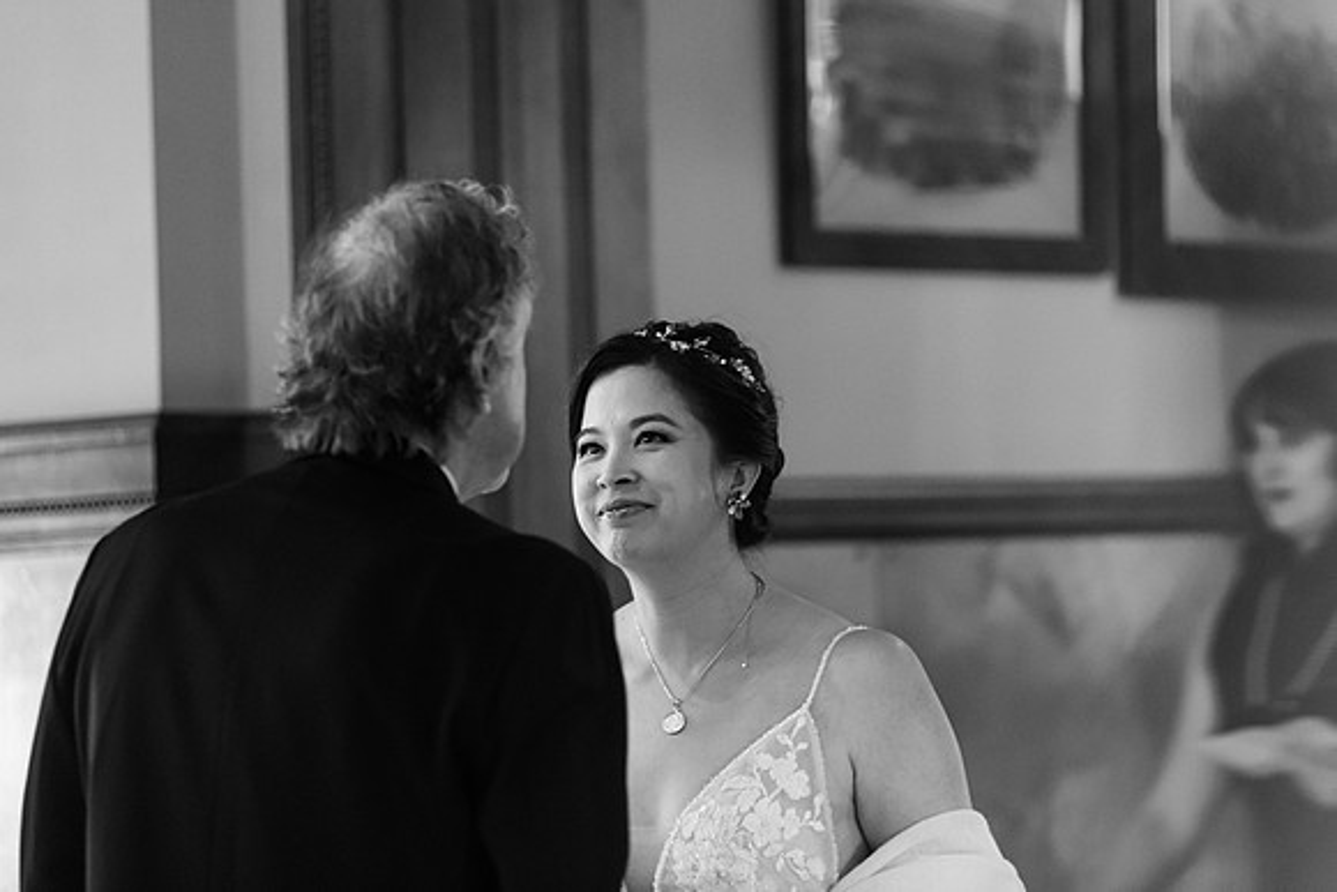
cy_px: 446
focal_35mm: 155
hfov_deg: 13.2
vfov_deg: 8.9
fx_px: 5758
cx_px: 668
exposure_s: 1/30
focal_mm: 155
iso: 3200
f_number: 2.8
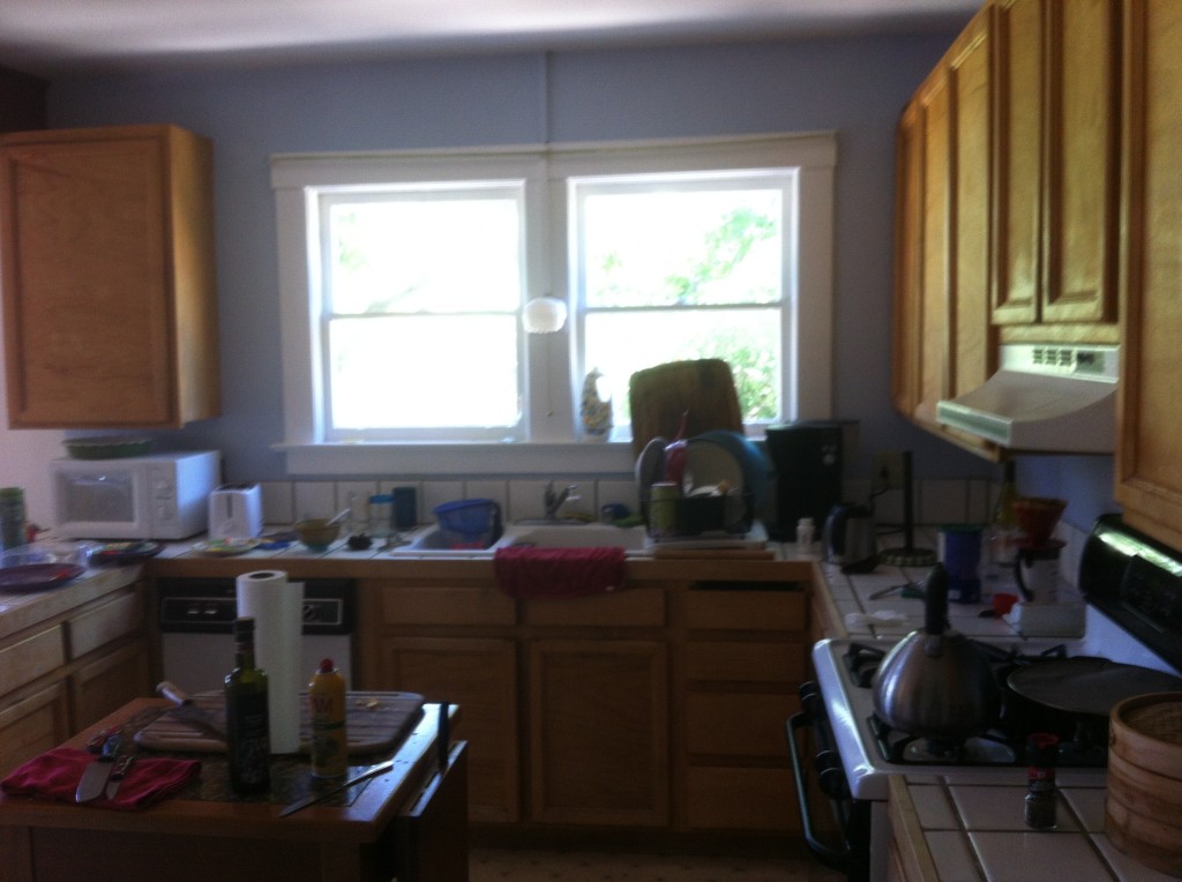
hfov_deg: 52.7
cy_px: 441
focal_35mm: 35
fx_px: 1193
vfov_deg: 40.6
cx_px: 591
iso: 80
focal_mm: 3.85
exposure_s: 1/17
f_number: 2.8
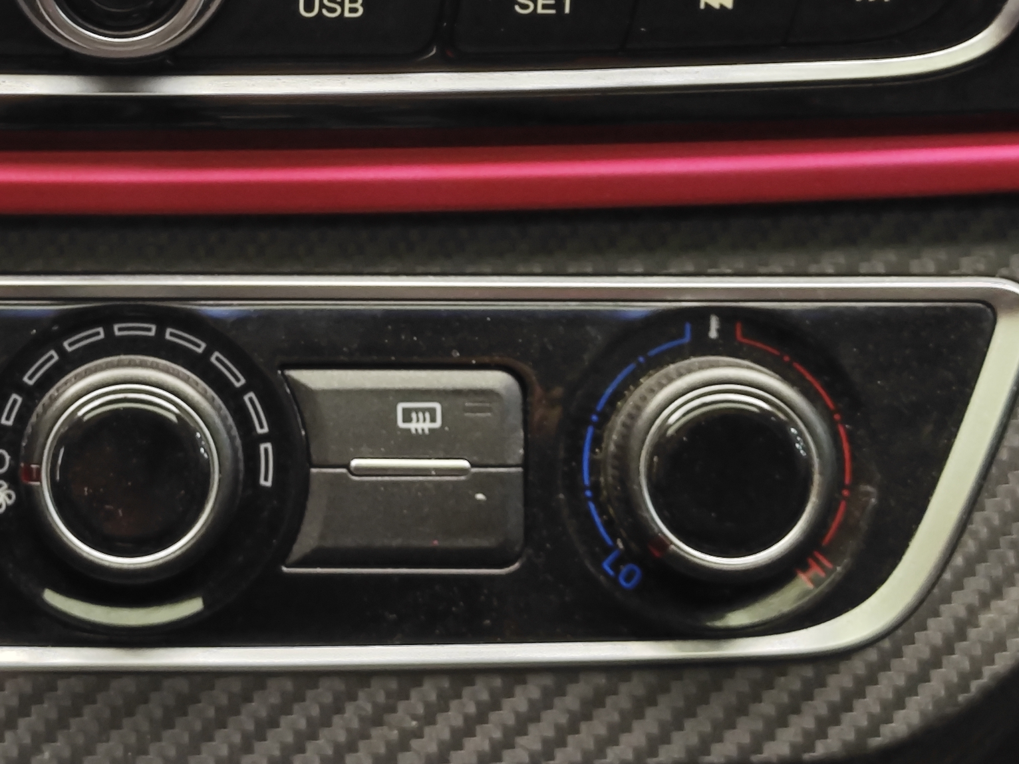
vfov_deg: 12.0
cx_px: 145
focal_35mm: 123
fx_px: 3621
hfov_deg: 15.9
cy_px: 109
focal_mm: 8.7
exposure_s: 1/25
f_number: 1.9
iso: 320
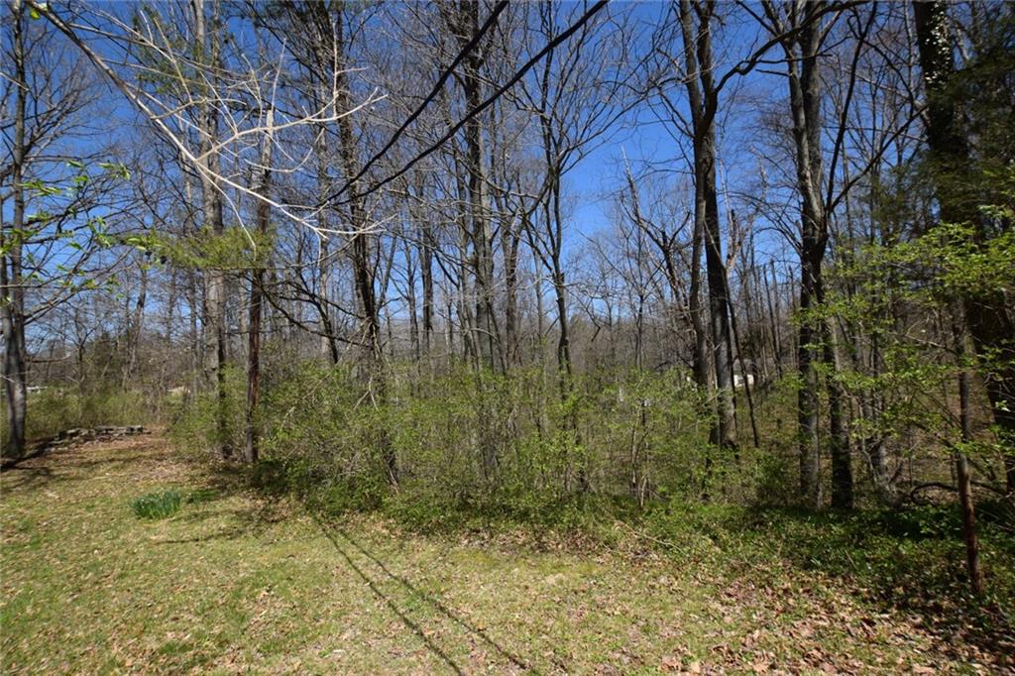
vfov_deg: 77.3
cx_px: 508
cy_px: 338
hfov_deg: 100.4
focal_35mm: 15
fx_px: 423
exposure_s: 1/200
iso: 100
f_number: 9
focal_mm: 10
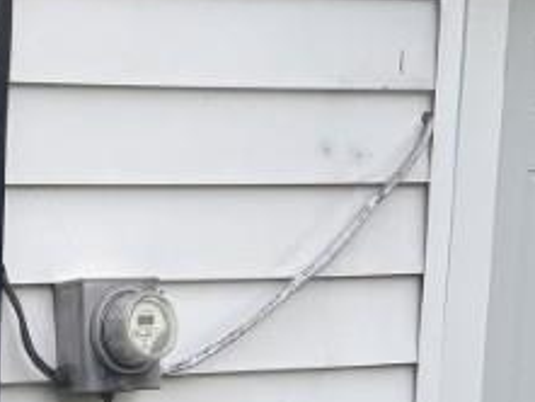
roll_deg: -0.8
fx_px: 2180
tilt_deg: -9.9
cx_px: -518
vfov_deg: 9.8
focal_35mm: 141
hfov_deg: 12.4
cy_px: 792
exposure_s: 1/566
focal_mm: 5.96
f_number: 1.6
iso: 50
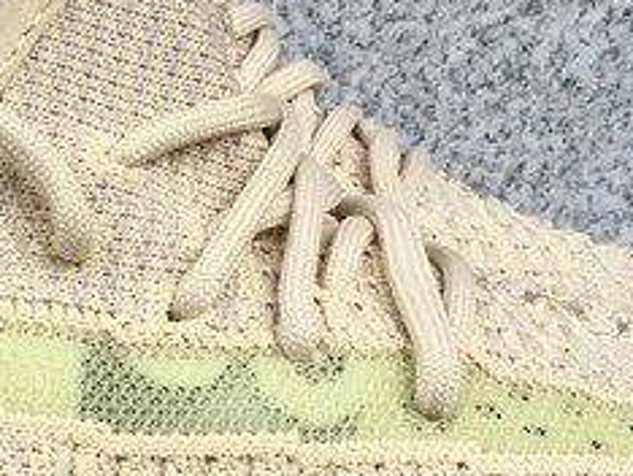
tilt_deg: -18.2
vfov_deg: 12.0
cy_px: 680
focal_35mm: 119
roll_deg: -0.6
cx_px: 176
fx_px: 2178
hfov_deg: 16.5
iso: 25
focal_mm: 3.3
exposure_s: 1/448
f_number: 2.4
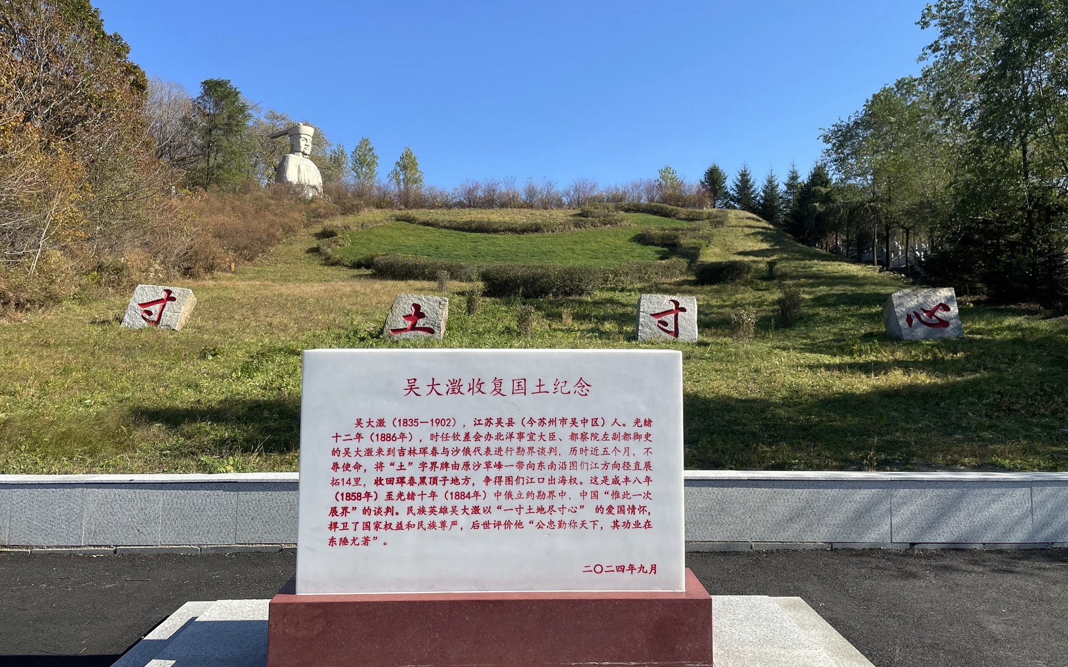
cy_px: 283
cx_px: 532
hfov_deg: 66.5
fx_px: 815
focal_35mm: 28
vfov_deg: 44.4
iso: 32
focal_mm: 4.2
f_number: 1.6
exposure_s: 1/4132
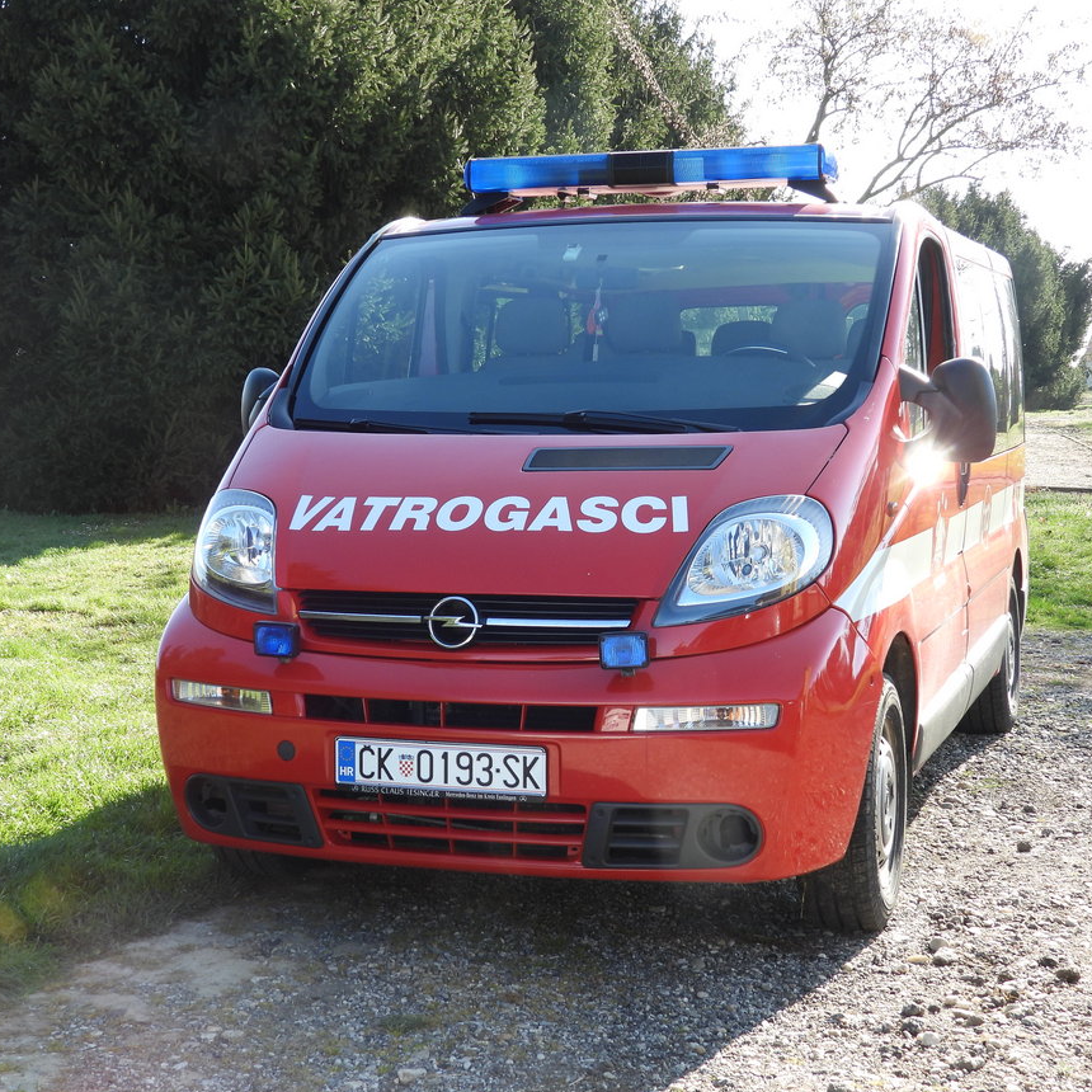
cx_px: 527
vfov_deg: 29.5
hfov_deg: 29.5
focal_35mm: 58
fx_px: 2070
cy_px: 570
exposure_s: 1/250
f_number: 3.2
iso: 100
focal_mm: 8.5
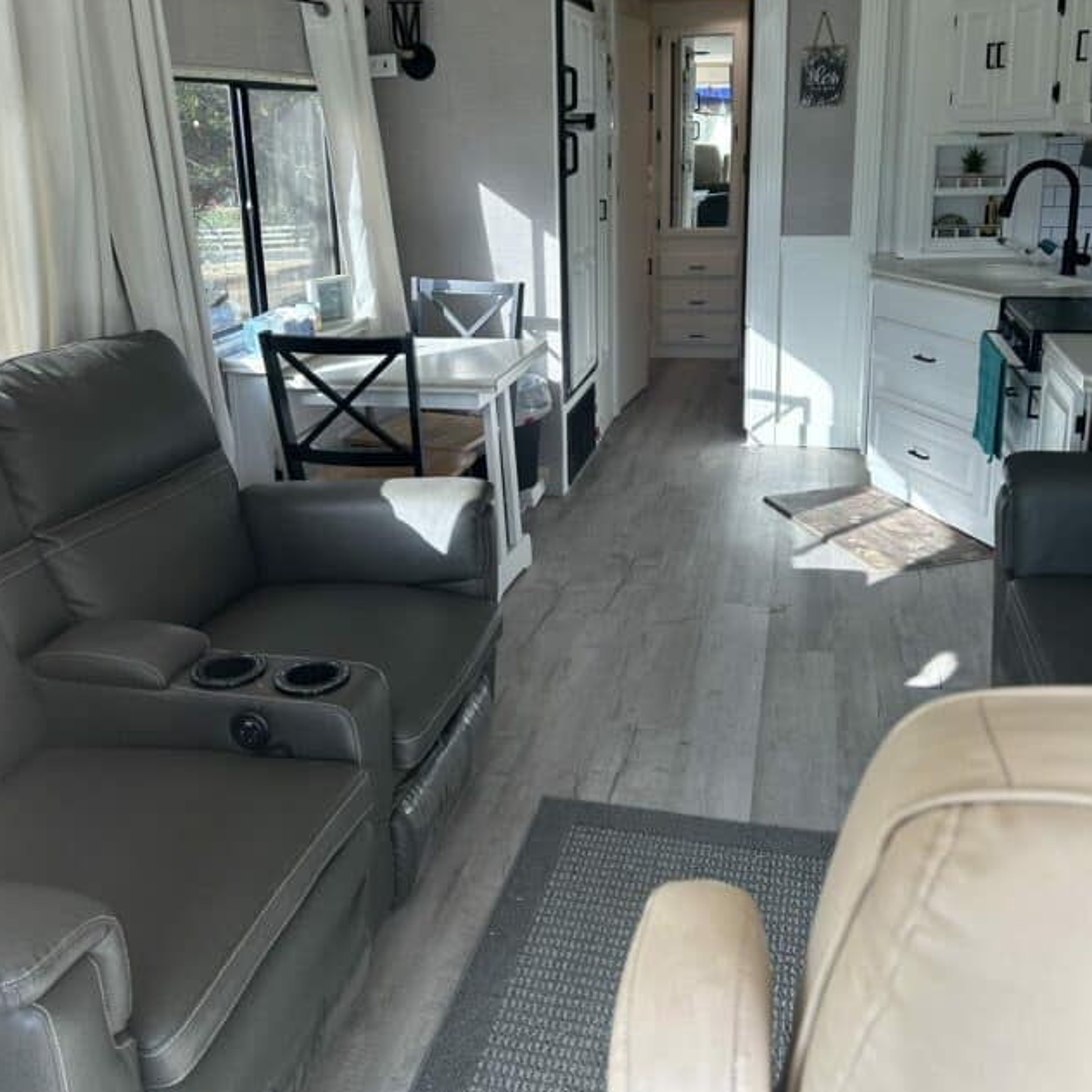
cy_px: 417
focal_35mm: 31
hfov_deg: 52.5
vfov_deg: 52.0
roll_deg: +2.2
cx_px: 544
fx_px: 1106
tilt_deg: -12.6
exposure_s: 1/166
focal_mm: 5.7
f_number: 1.5
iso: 64
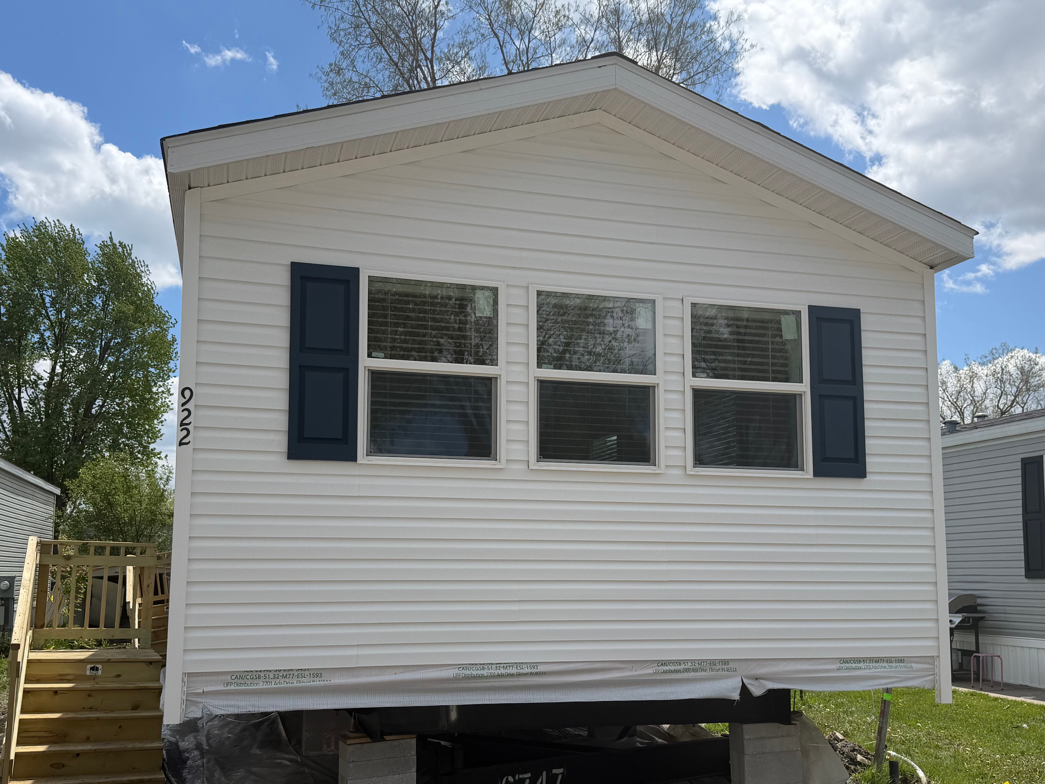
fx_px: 725
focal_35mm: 24
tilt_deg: +5.4
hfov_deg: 71.6
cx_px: 522
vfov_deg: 56.8
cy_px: 392
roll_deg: +0.4
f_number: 1.78
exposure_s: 1/6711
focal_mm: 6.76
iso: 80
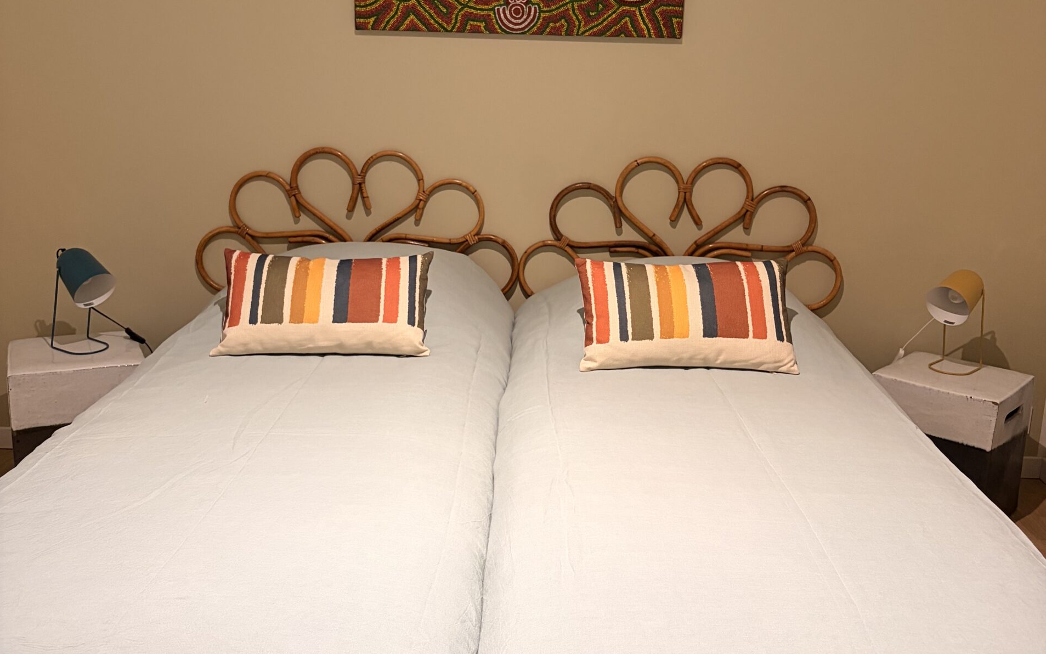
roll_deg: -1.7
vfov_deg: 34.4
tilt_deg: -14.6
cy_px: 312
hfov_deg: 52.7
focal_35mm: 37
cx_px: 524
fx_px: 1055
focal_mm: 5.96
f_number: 1.6
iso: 200
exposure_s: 1/50
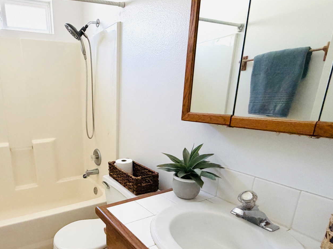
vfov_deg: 57.8
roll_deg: +1.4
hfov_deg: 70.5
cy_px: 163
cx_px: 97
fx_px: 221
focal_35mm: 23
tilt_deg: -18.1
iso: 320
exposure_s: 1/113
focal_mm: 2.22
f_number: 2.2
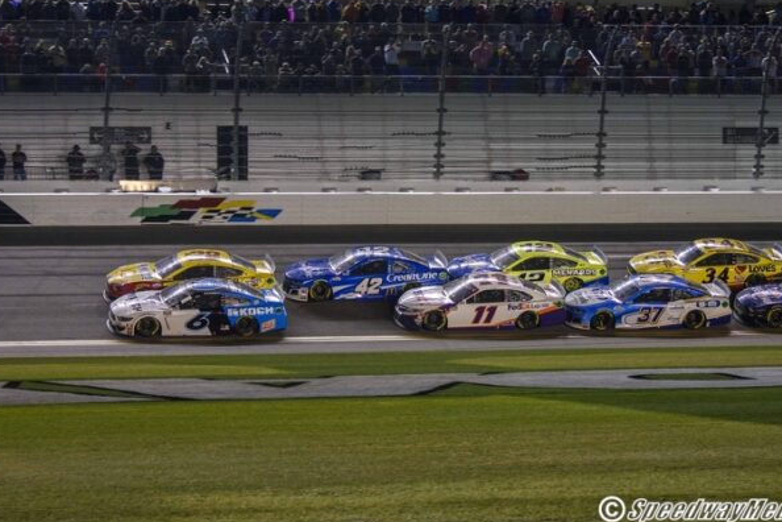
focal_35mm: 123
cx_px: 420
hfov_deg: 16.7
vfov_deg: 11.1
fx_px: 2672
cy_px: 223
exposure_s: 1/800
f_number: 2.8
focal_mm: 70
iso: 1600
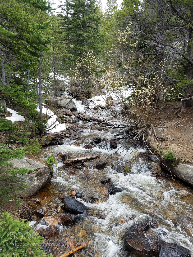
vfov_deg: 67.3
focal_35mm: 26
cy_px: 128
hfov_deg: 53.1
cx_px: 96
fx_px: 193
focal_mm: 4.2
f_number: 1.7
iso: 50
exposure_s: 1/256
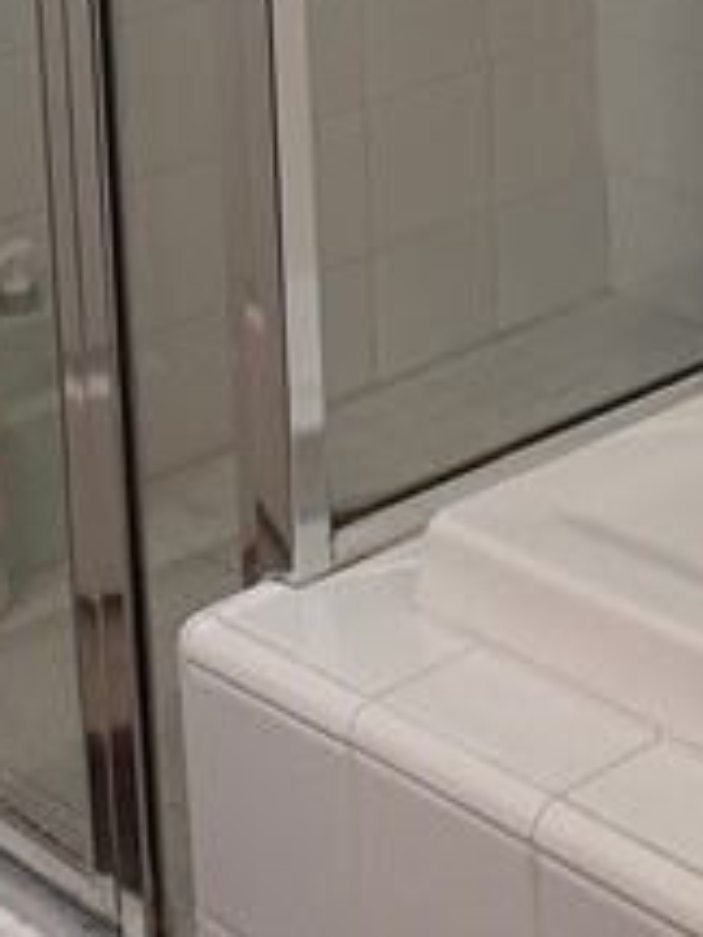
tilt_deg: -6.6
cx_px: 1054
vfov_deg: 15.7
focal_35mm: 114
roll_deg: +1.9
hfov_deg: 12.4
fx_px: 3087
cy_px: -516
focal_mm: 6.76
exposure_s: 1/60
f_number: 1.78
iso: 160
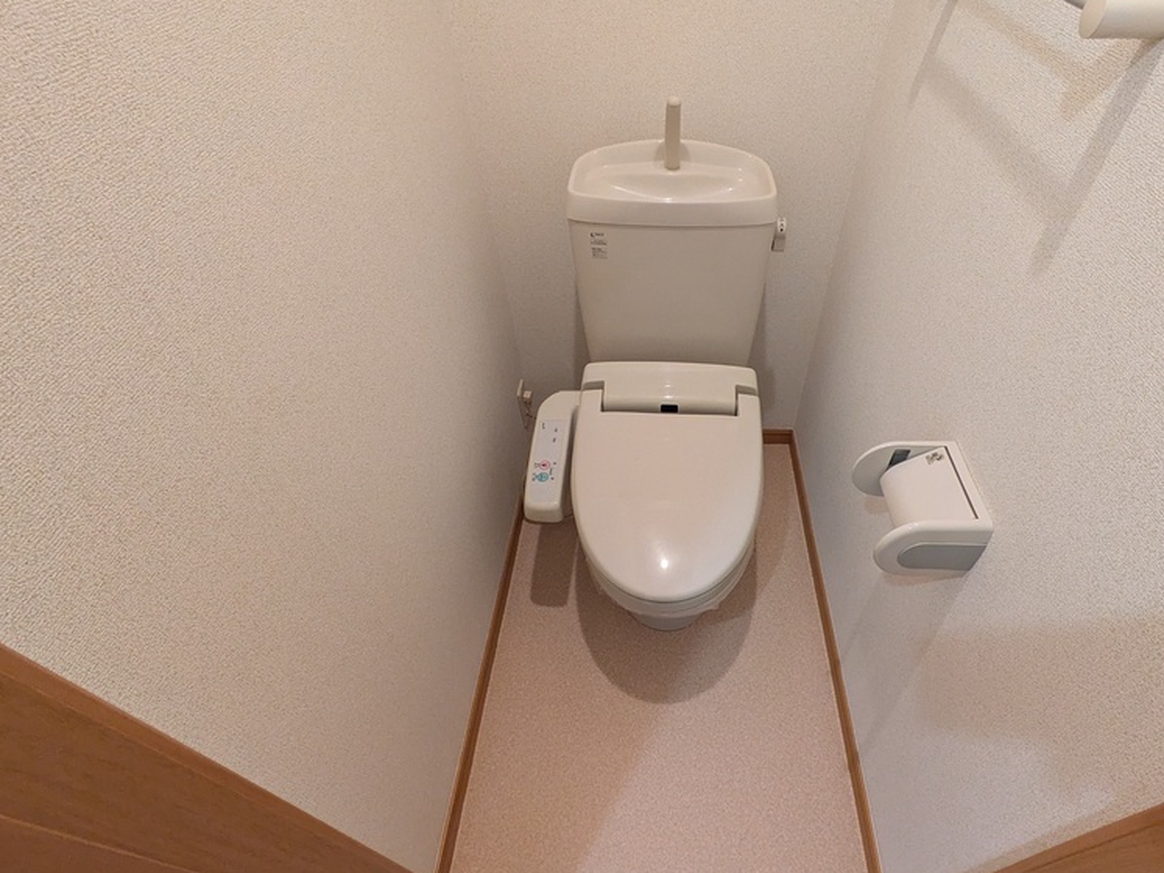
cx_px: 670
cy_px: 493
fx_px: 605
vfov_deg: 71.3
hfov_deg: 87.1
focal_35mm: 18
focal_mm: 1.83
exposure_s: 1/24
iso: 297
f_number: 2.2
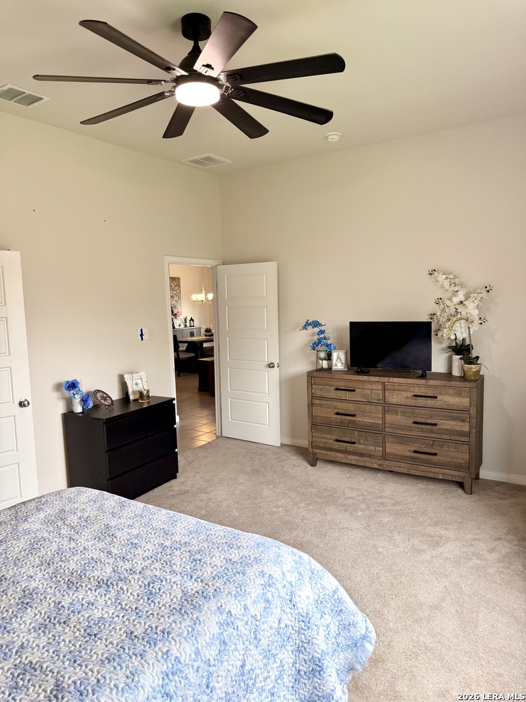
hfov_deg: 56.8
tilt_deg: -6.8
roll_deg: +1.5
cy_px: 351
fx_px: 486
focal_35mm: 24
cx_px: 263
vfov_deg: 71.6
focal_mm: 6.76
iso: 100
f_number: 1.78
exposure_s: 1/139
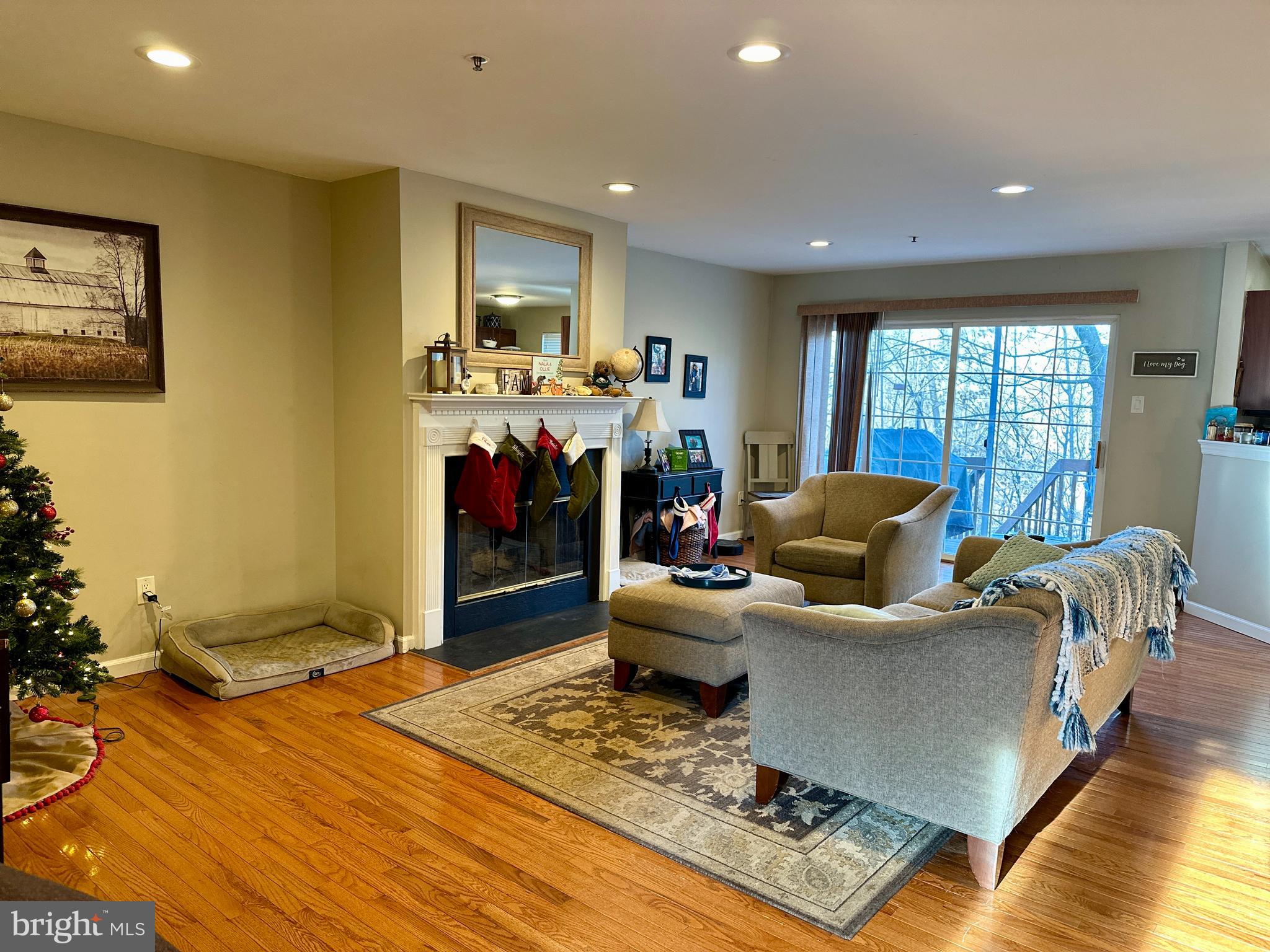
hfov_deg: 71.6
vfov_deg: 56.8
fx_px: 881
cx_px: 635
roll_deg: -2.0
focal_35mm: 24
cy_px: 476
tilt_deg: -5.8
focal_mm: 6.86
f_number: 1.78
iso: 250
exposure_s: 1/60
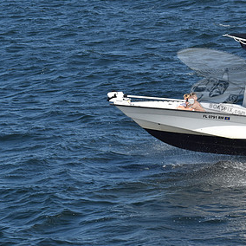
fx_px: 2090
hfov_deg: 6.7
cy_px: 82
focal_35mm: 260
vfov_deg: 6.7
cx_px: 239
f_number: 11
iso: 400
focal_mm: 100
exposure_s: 1/1000
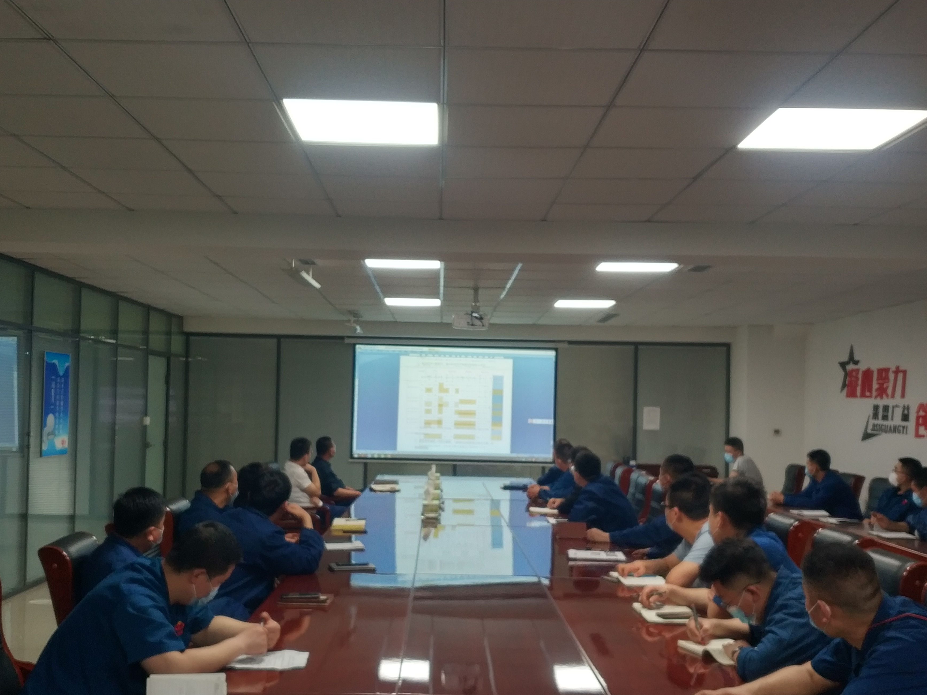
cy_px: 400
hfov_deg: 50.1
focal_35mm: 37
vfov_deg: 38.6
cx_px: 424
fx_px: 991
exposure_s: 1/25
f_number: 2
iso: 183
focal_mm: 4.5
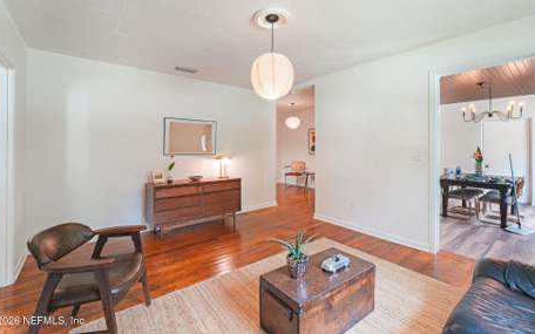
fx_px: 219
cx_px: 269
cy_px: 149
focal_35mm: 15
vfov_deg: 74.6
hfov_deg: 101.5
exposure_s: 1/3.33
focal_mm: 14
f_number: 11
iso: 400
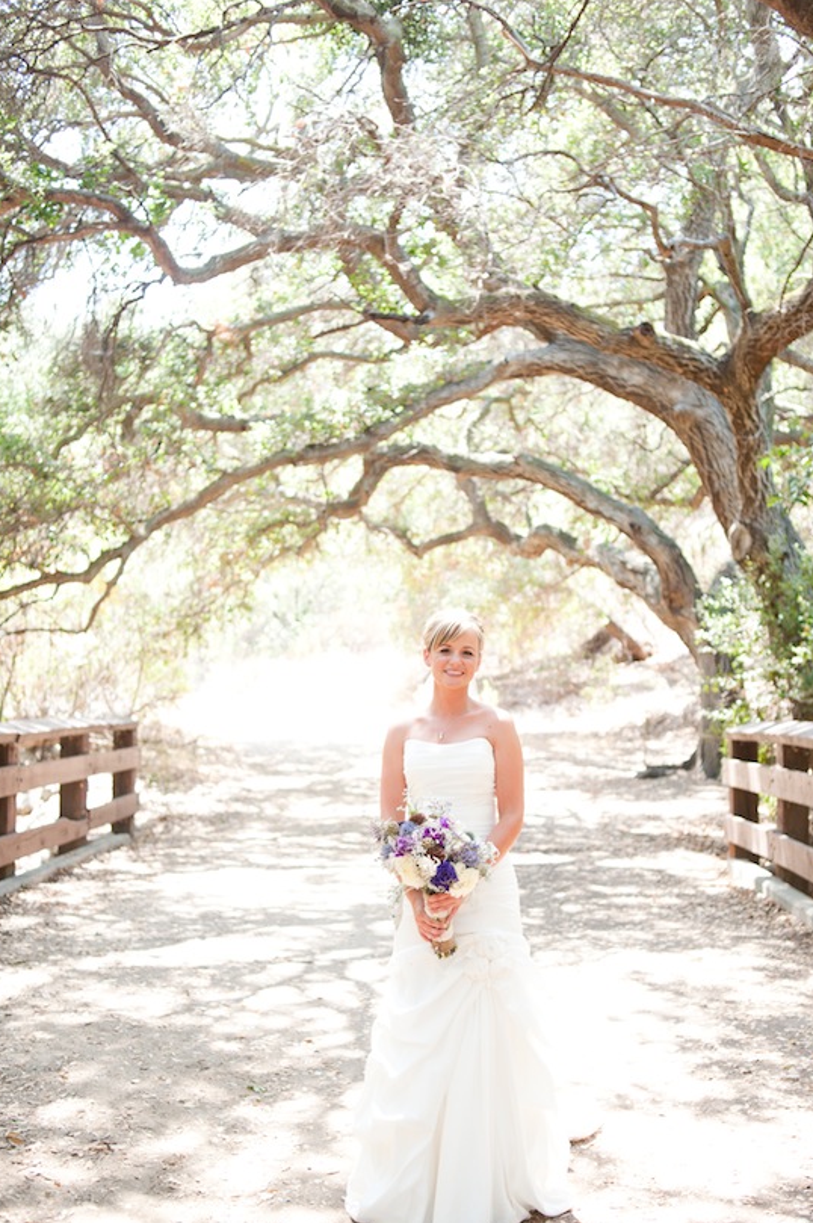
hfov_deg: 34.1
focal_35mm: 39
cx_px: 431
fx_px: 1323
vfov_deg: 49.5
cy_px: 656
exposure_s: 1/250
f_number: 2.8
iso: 320
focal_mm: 35
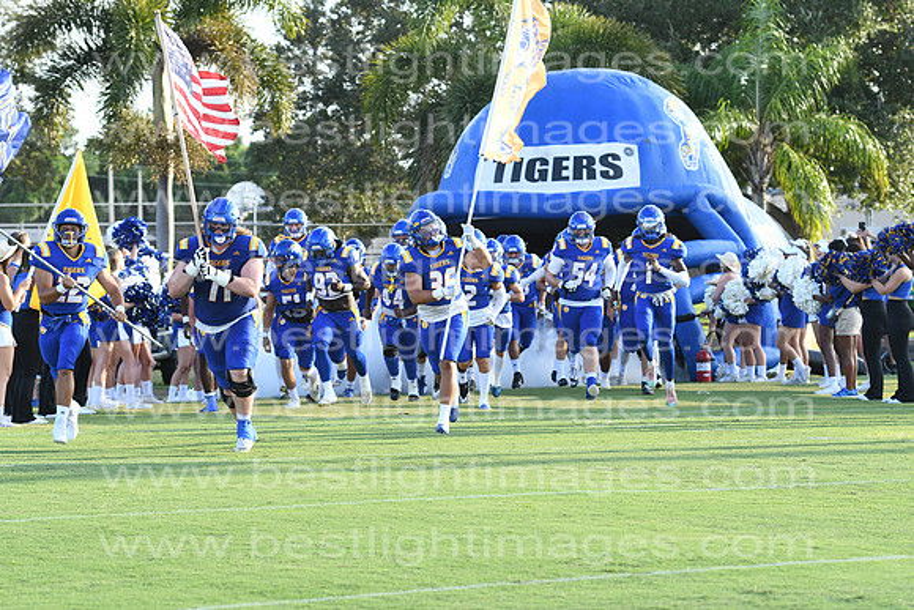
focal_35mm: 147
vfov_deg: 9.3
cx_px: 457
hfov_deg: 14.0
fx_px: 3733
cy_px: 305
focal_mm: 98
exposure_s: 1/500
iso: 360
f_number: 5.6
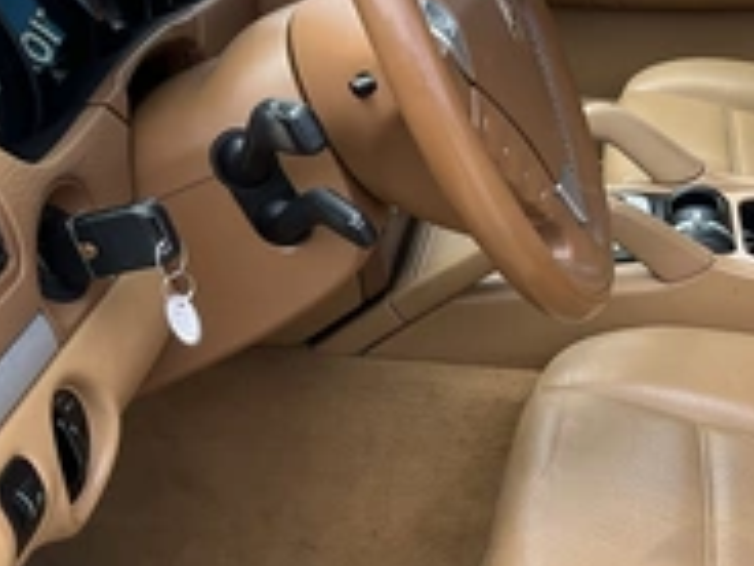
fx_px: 1372
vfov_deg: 23.2
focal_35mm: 63
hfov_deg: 29.5
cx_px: 676
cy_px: 361
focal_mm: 3
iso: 25
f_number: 1.8
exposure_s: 1/325
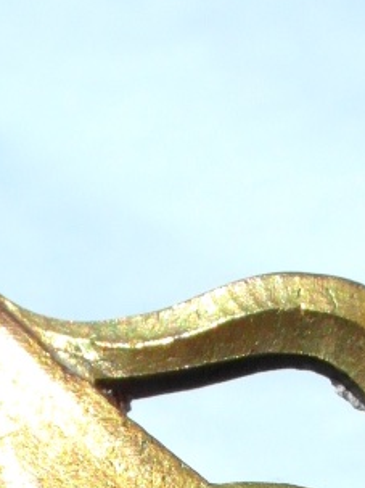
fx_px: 2954
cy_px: 916
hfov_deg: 7.1
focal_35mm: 210
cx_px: 228
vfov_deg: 9.0
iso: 80
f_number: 6
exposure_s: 1/750
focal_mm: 8.7
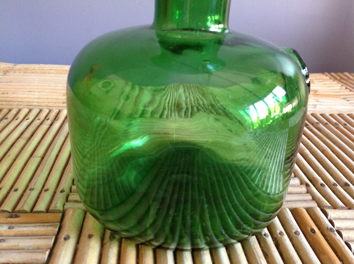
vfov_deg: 40.6
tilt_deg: -23.8
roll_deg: -3.1
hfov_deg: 52.7
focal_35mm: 35
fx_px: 357
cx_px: 177
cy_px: 132
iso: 200
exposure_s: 1/15
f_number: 2.4
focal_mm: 4.28
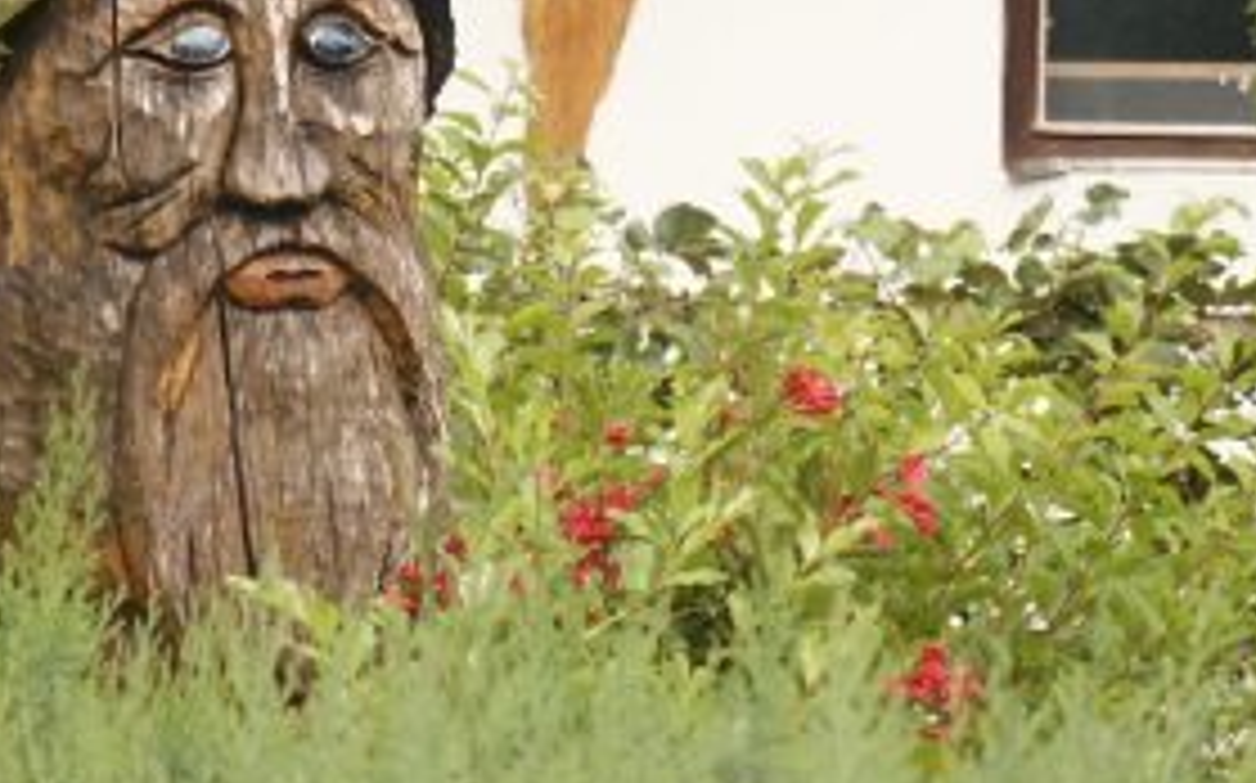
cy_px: 270
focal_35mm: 317
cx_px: 284
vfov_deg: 4.1
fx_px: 10844
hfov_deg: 6.6
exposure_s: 1/250
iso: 64
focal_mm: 28.23
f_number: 3.6
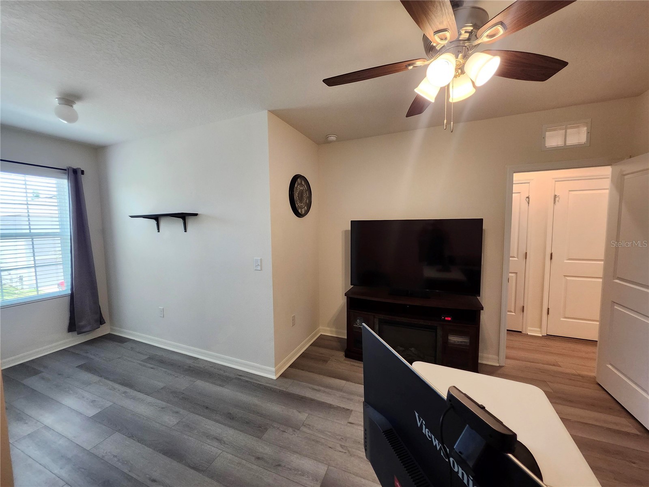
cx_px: 324
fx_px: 244
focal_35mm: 13
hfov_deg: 106.2
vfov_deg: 89.9
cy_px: 244
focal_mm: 1.74
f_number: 2.2
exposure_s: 1/60
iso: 200
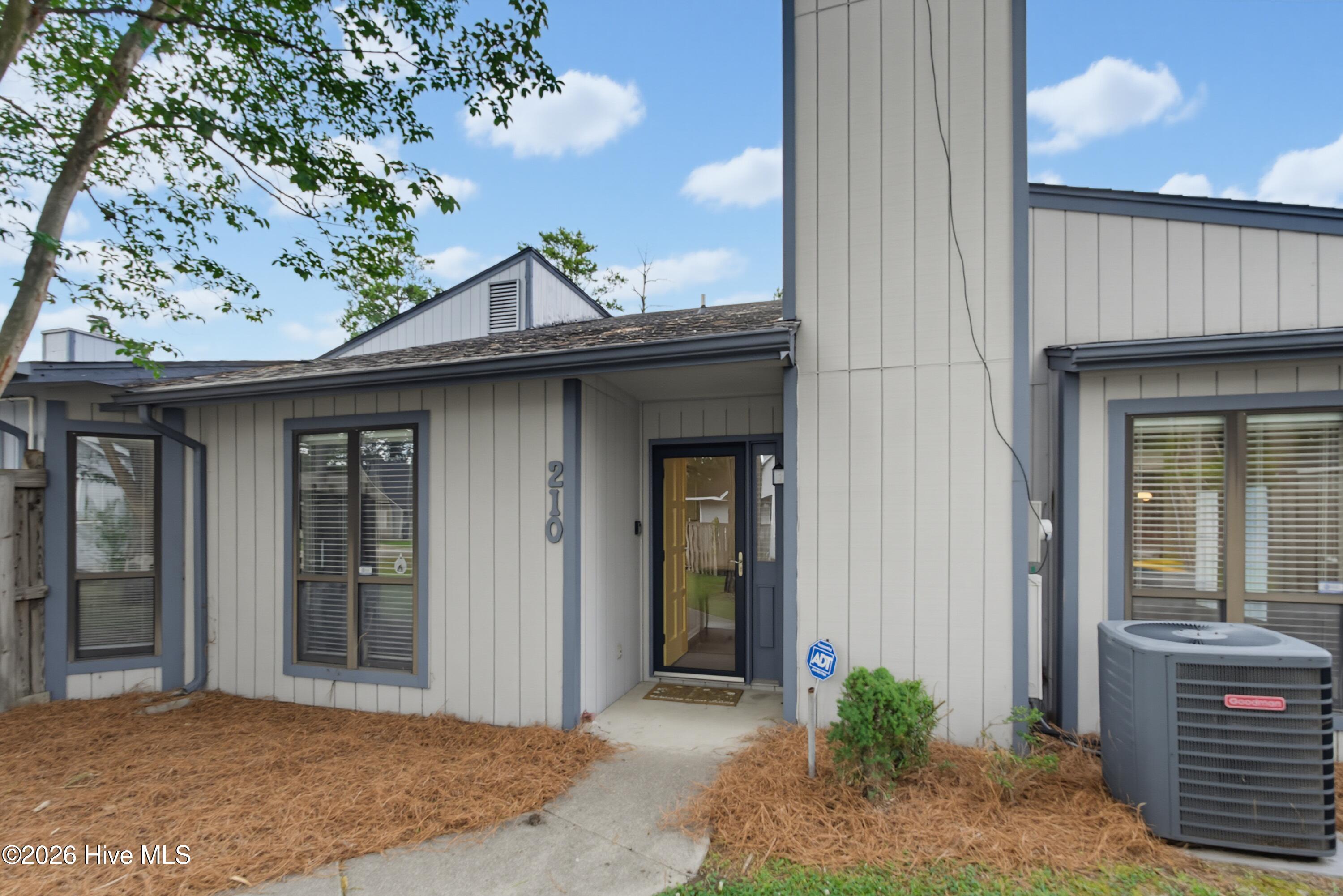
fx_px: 597
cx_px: 672
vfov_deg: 73.8
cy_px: 448
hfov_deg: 96.7
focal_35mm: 16
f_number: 8
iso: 400
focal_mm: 16
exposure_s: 1/100
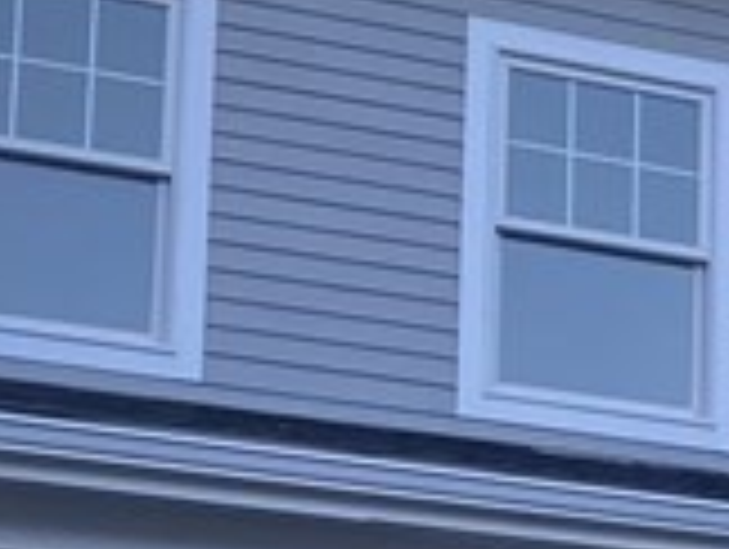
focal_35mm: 164
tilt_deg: +9.1
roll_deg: +0.7
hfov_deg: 11.4
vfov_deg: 8.8
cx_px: 1179
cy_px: 886
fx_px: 3459
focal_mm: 4.25
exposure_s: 1/121
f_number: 1.8
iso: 80
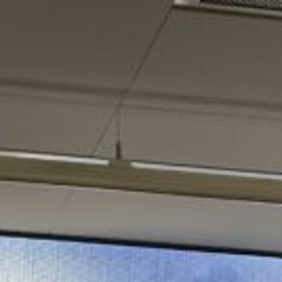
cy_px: 802
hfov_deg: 5.1
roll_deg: +0.2
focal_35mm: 324
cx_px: 869
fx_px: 2986
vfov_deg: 5.2
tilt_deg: +1.5
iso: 100
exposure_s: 1/96
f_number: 1.78
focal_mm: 6.86
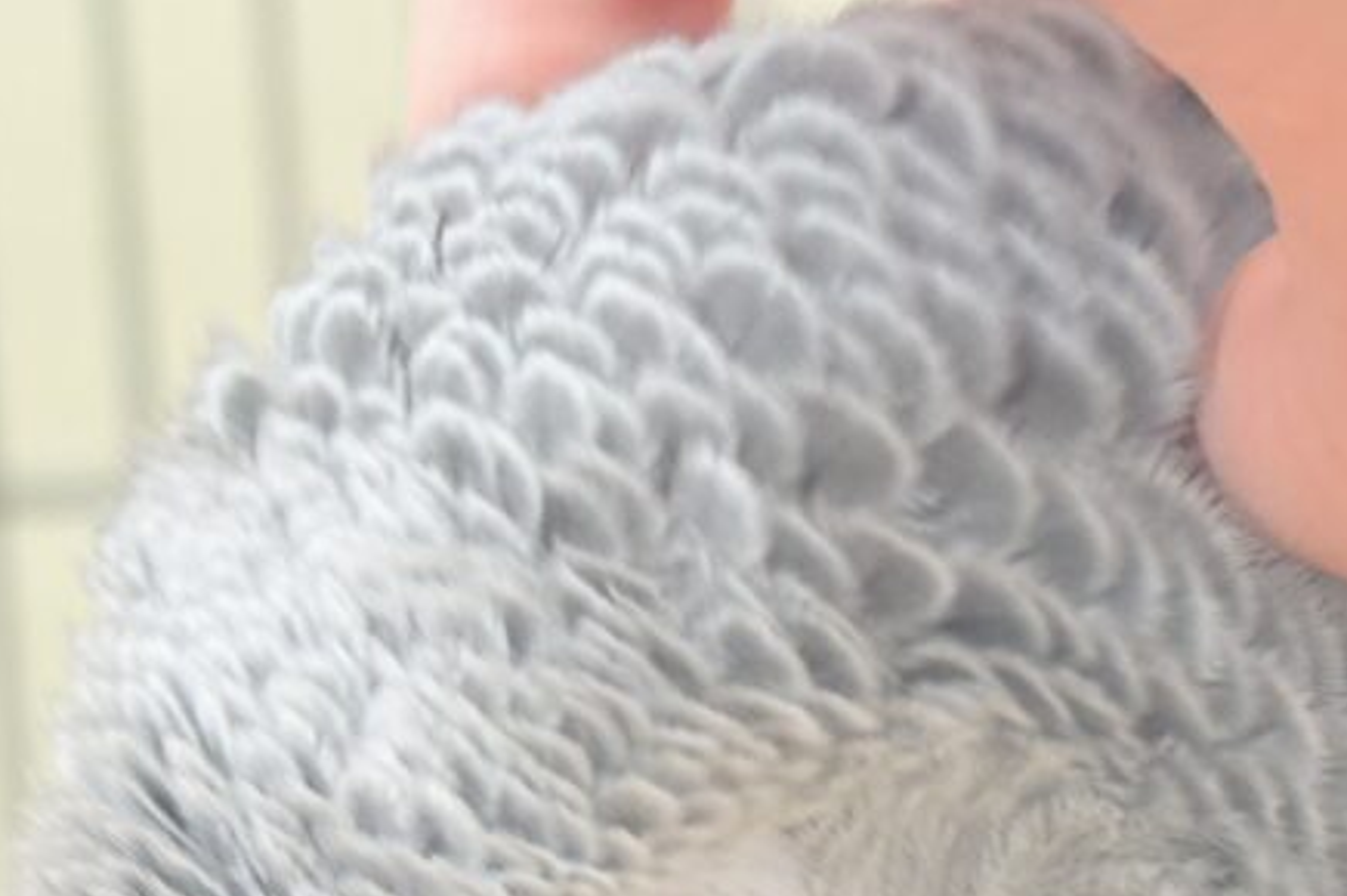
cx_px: 853
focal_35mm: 149
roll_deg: +3.9
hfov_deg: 13.8
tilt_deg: -9.1
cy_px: 1038
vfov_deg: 9.1
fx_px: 5571
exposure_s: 1/50
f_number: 1.6
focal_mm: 5.96
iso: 50
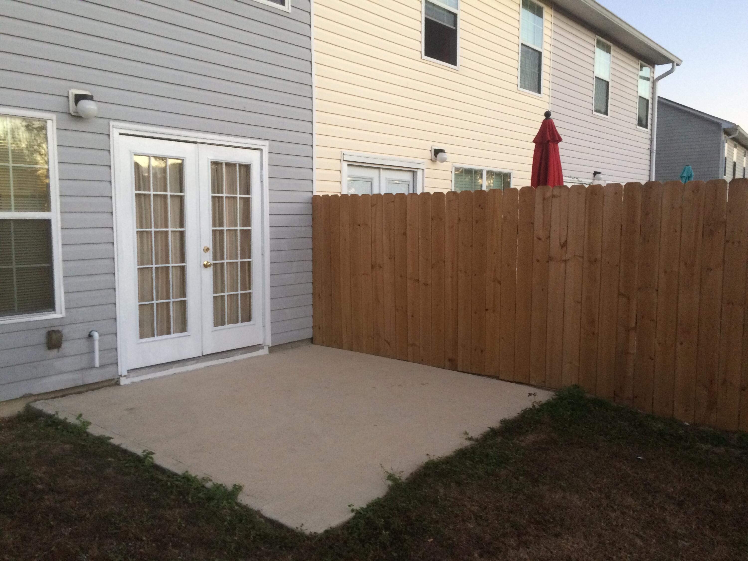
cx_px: 374
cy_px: 280
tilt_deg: -6.0
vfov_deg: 48.2
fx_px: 627
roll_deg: +0.2
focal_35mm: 29
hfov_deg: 61.7
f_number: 2.2
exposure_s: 1/30
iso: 160
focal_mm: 4.15
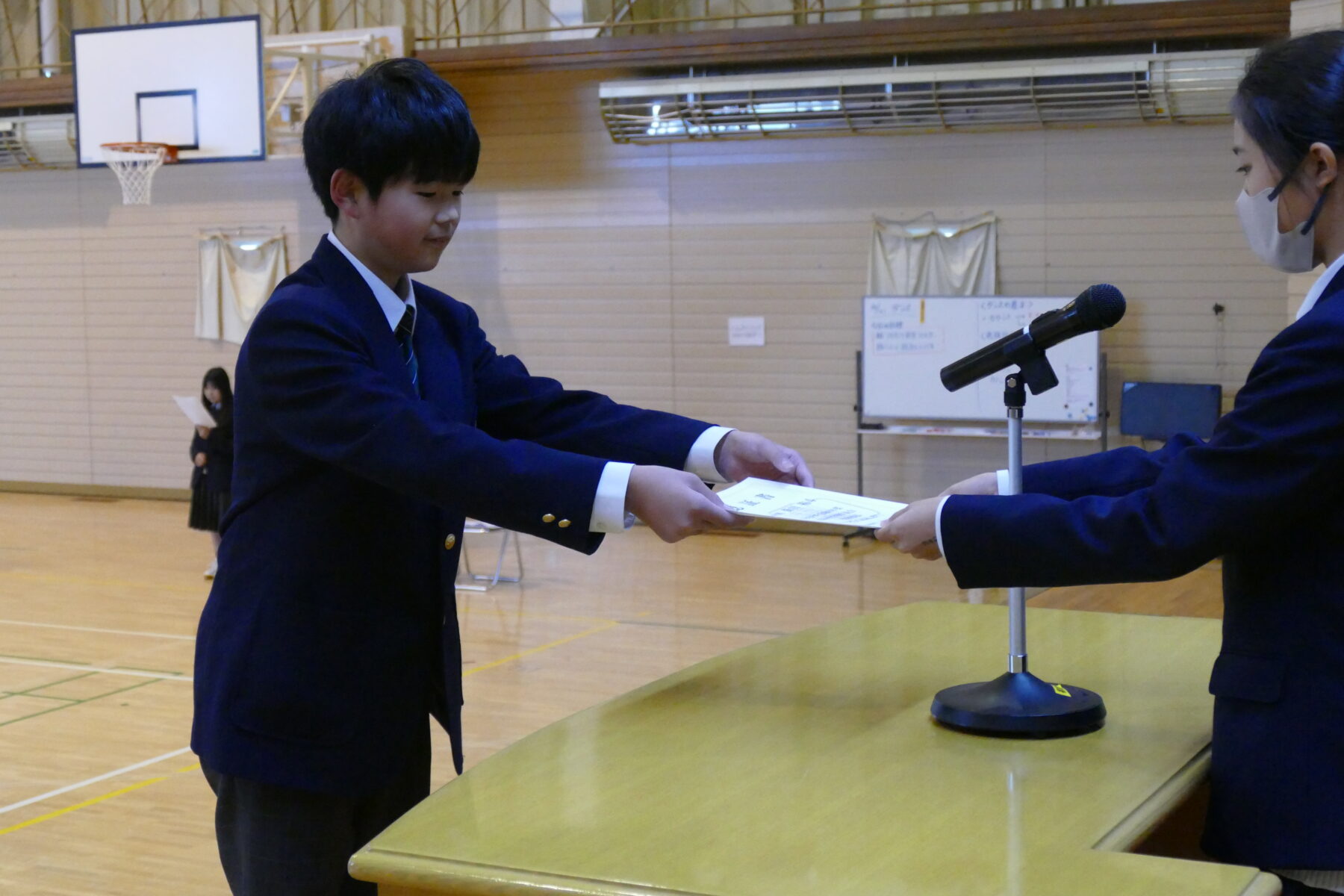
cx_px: 672
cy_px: 448
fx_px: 2202
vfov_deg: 23.0
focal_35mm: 59
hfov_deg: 33.9
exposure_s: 1/125
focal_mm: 21.41
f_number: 3.5
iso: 3200
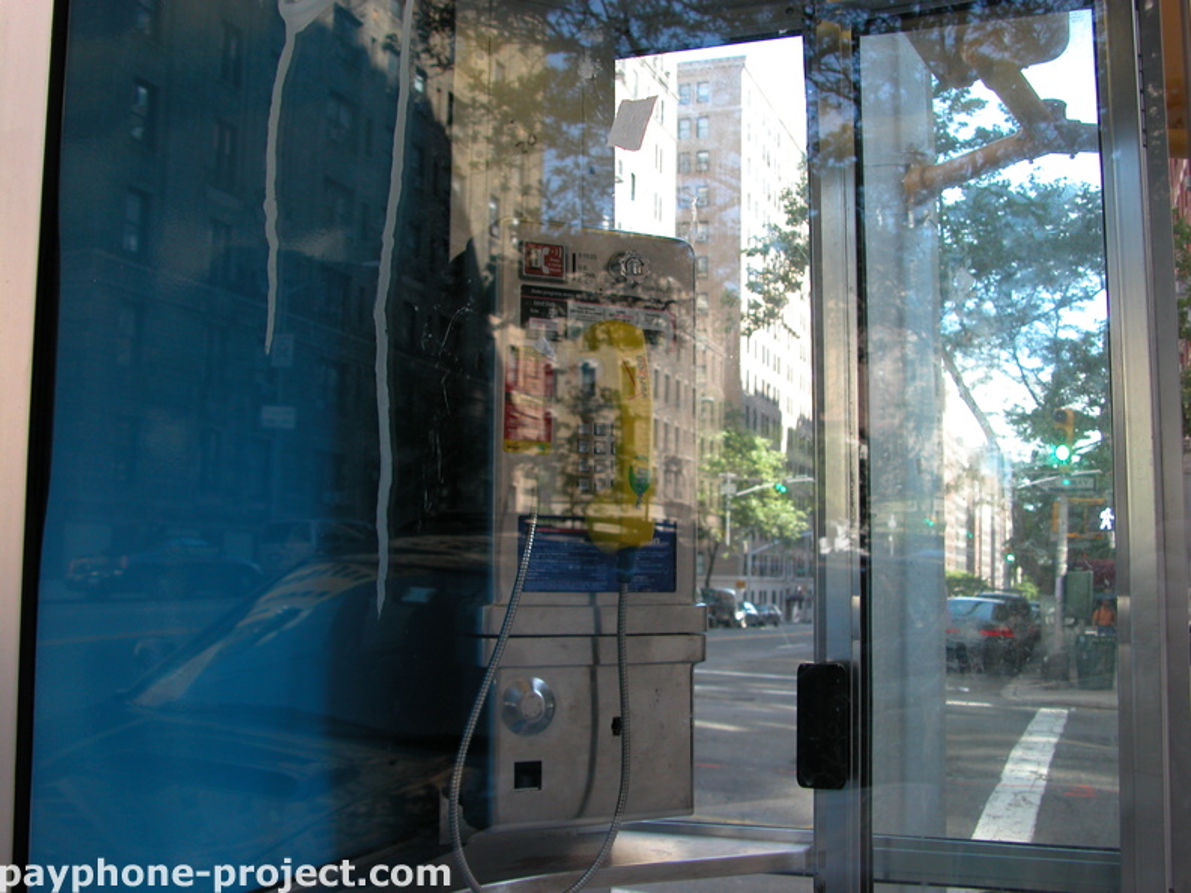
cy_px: 446
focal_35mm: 37
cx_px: 596
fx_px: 1273
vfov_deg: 38.7
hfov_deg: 50.1
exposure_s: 1/116
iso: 100
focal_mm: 9.5
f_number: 3.2
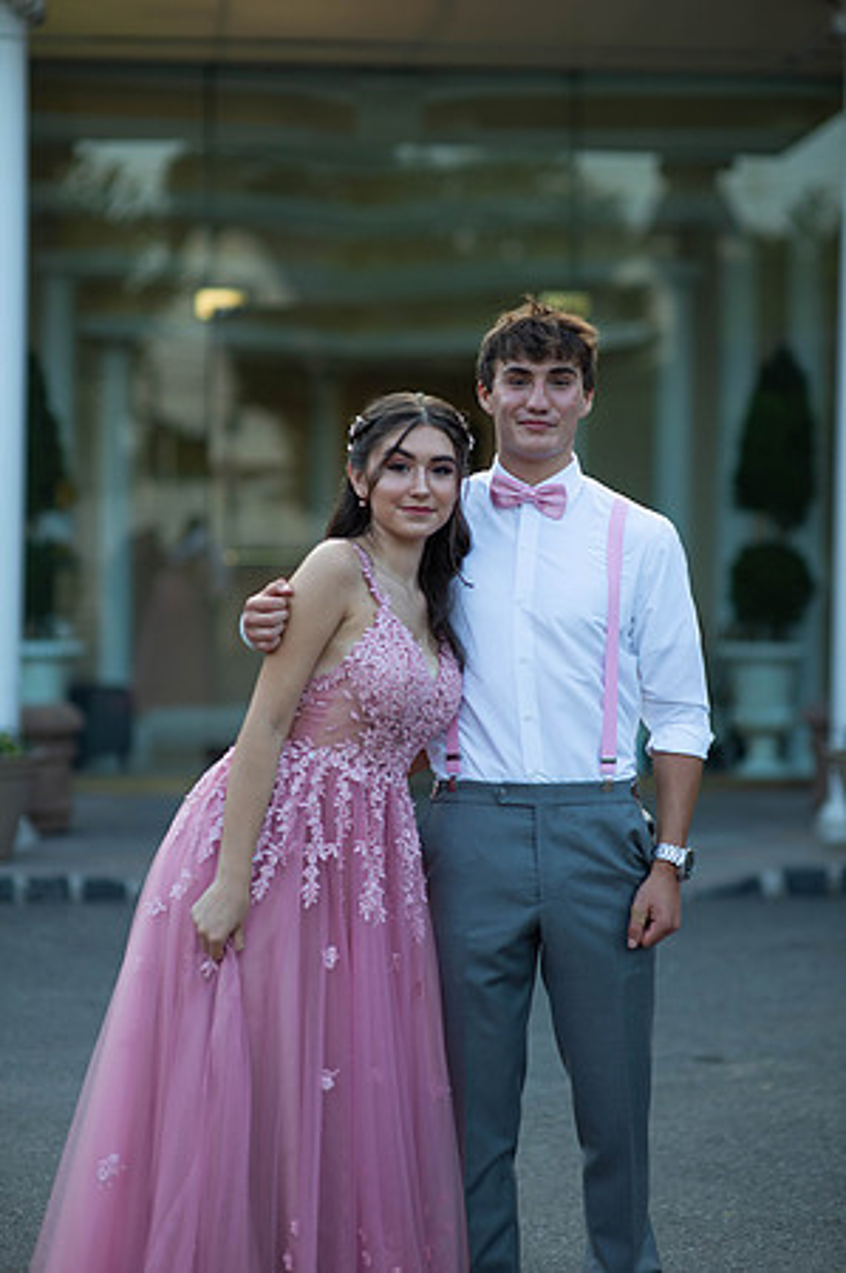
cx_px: 423
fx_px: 3003
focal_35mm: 85
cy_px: 636
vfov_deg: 23.9
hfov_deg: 16.0
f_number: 2
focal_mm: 85
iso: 250
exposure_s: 1/1000
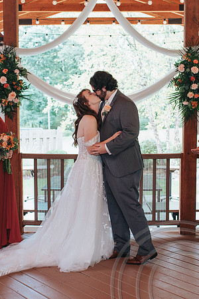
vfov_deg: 30.2
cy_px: 166
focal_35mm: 67
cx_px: 104
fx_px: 552
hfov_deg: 20.4
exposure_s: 1/125
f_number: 3.2
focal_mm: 35
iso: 250
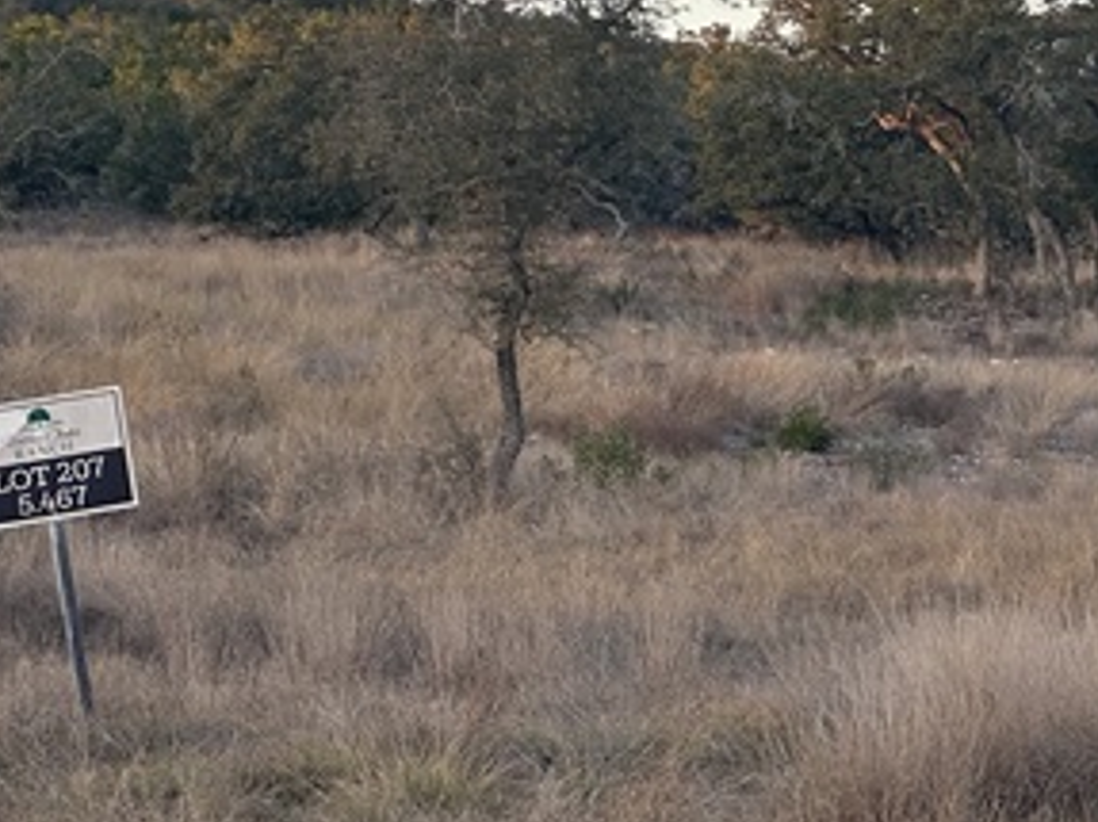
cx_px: 1152
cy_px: 226
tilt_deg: +2.4
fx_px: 5453
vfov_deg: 8.6
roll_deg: +0.0
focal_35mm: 172
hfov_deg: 11.4
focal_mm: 9
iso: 32
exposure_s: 1/99
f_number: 2.8
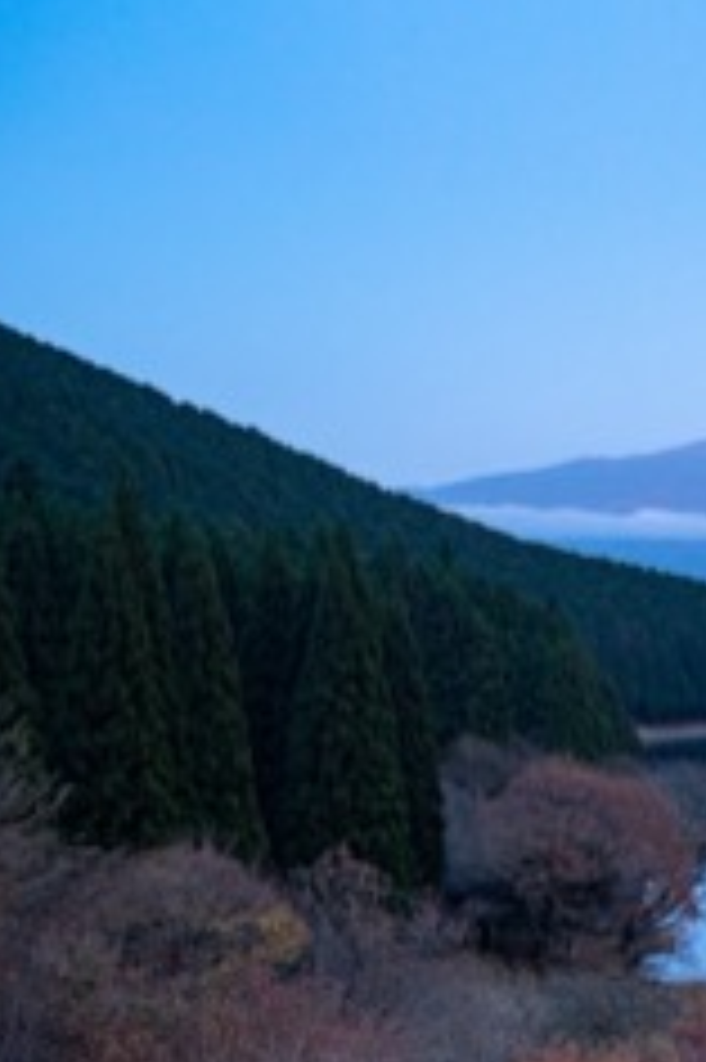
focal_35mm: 61
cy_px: 675
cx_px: 1030
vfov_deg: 32.7
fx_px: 1797
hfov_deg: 19.6
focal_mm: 30
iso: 400
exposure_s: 8
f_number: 6.3
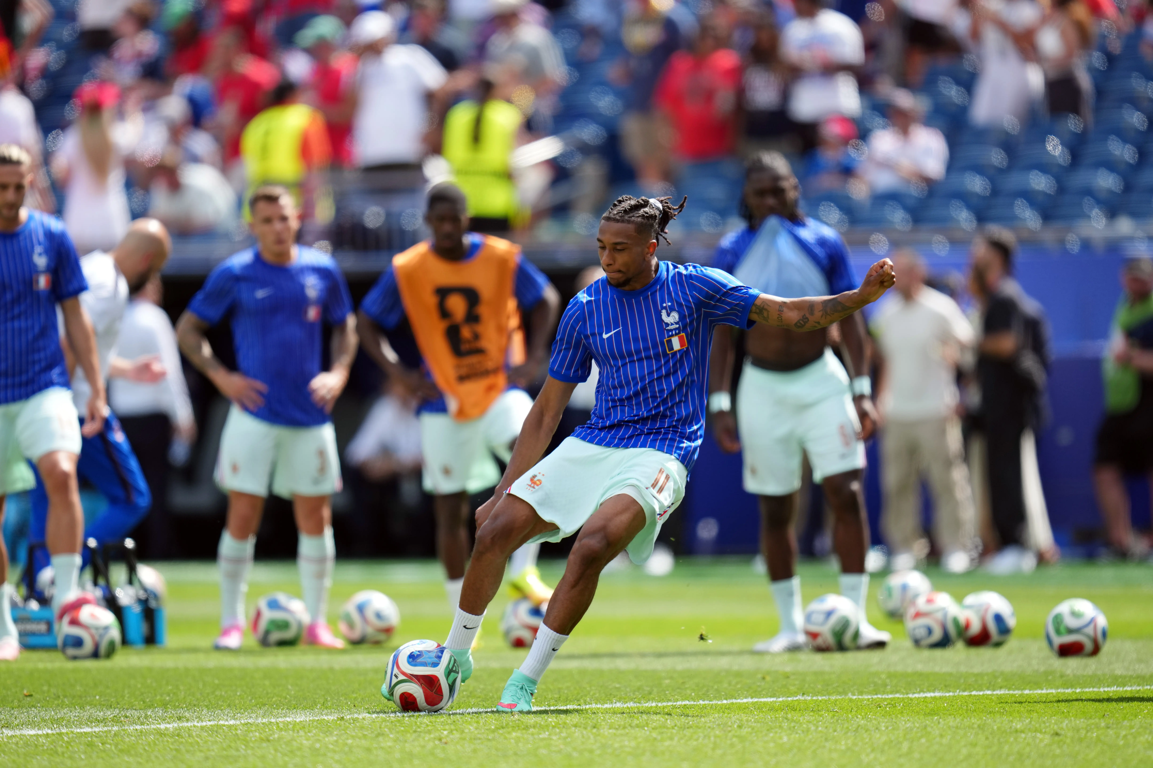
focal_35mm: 400
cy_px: 384
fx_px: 12810
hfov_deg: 5.2
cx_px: 576
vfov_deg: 3.4
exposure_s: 1/5000
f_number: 2.8
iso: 640
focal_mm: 400
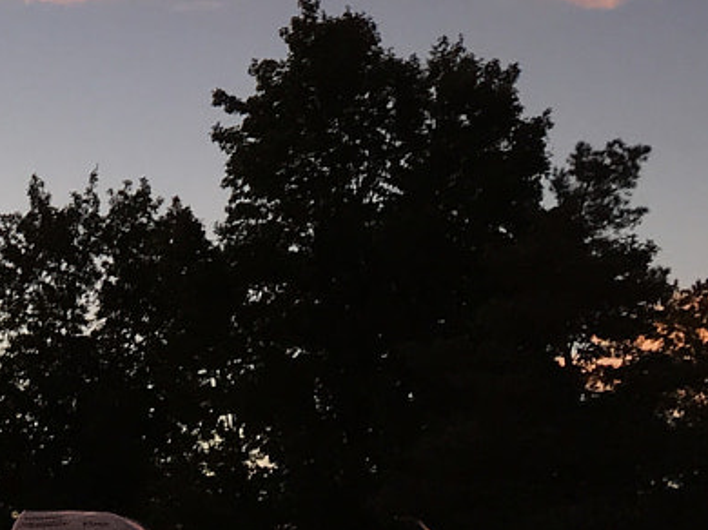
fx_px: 2432
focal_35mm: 119
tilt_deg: +23.6
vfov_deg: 11.6
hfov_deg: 15.8
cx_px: -194
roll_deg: -1.4
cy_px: -407
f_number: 2.2
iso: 40
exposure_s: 1/120
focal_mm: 4.15
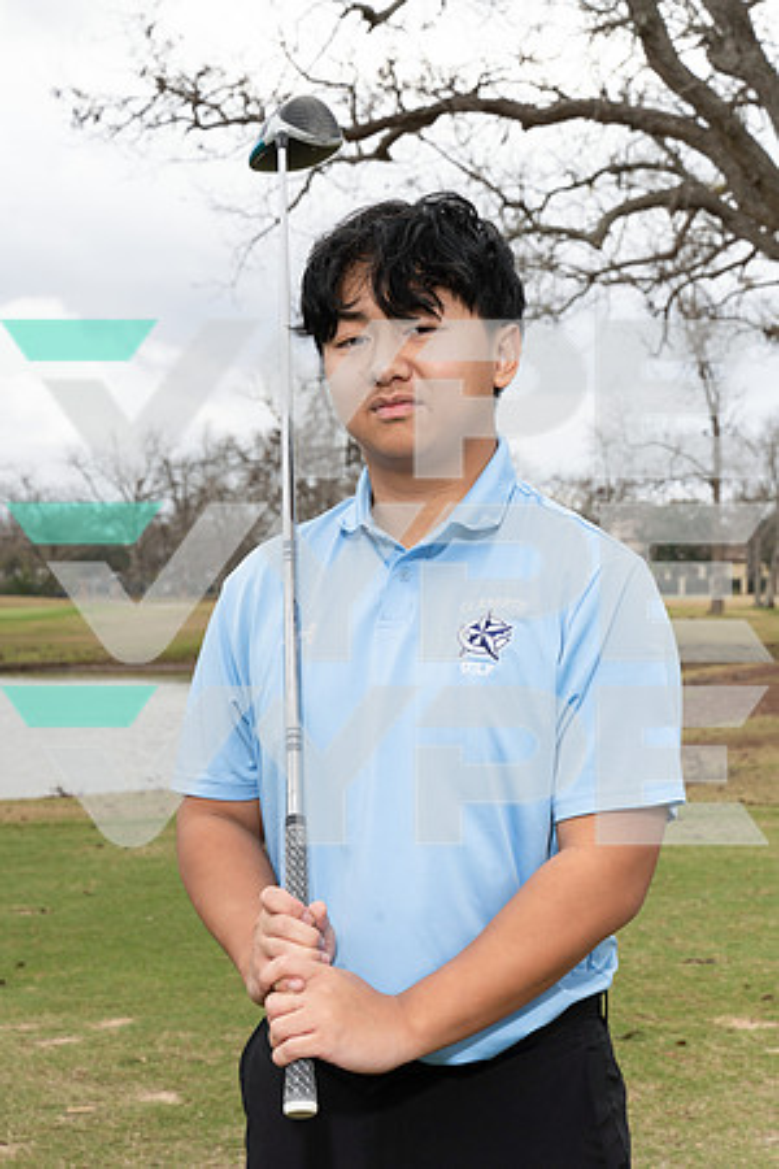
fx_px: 1915
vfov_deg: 33.9
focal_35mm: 59
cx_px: 390
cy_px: 584
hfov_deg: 23.0
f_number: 10
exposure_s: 1/250
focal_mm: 59
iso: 400
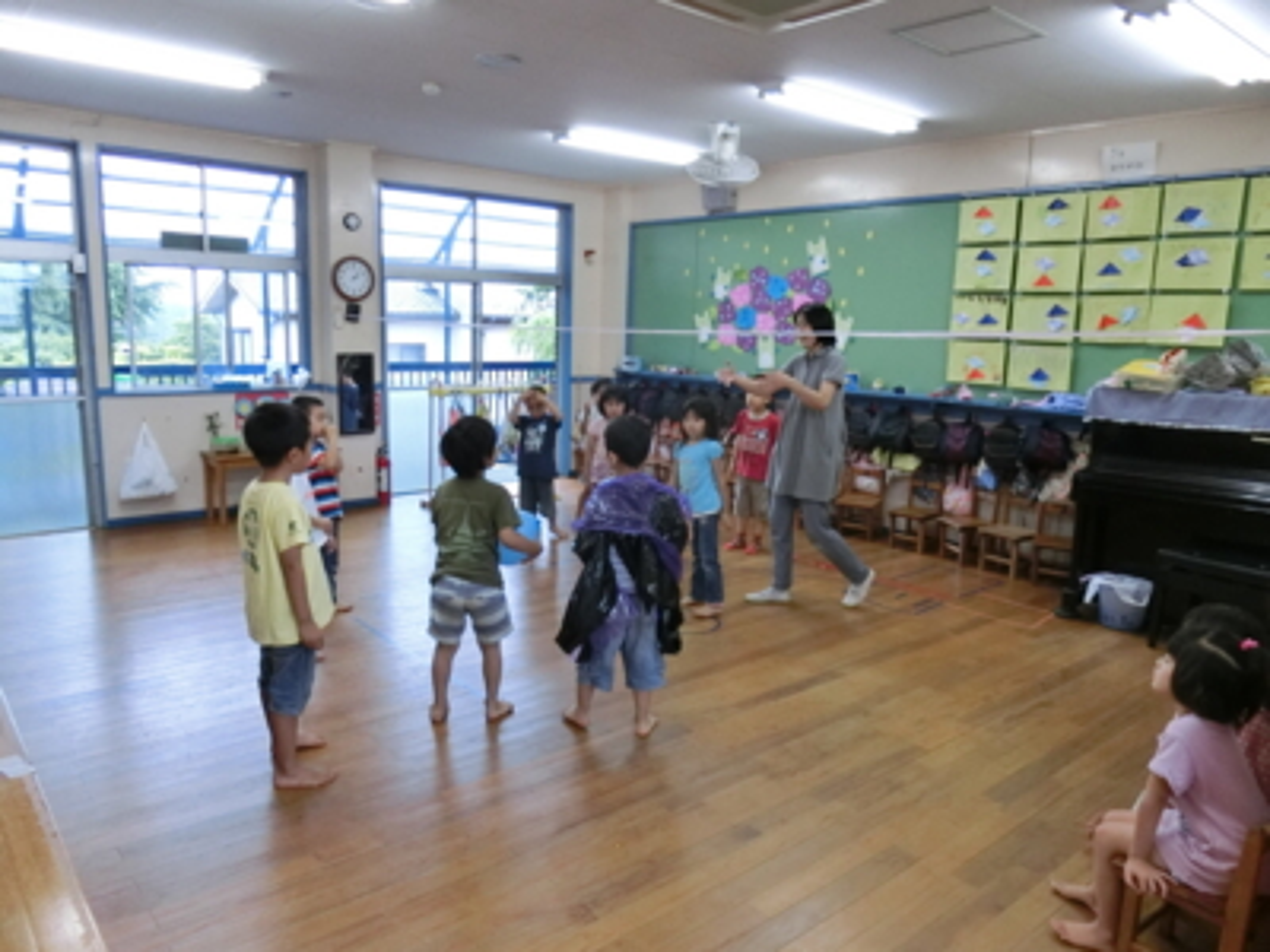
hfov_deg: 69.4
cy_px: 476
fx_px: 917
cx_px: 635
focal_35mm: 25
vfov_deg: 54.9
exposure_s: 1/100
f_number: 3.5
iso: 400
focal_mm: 4.5
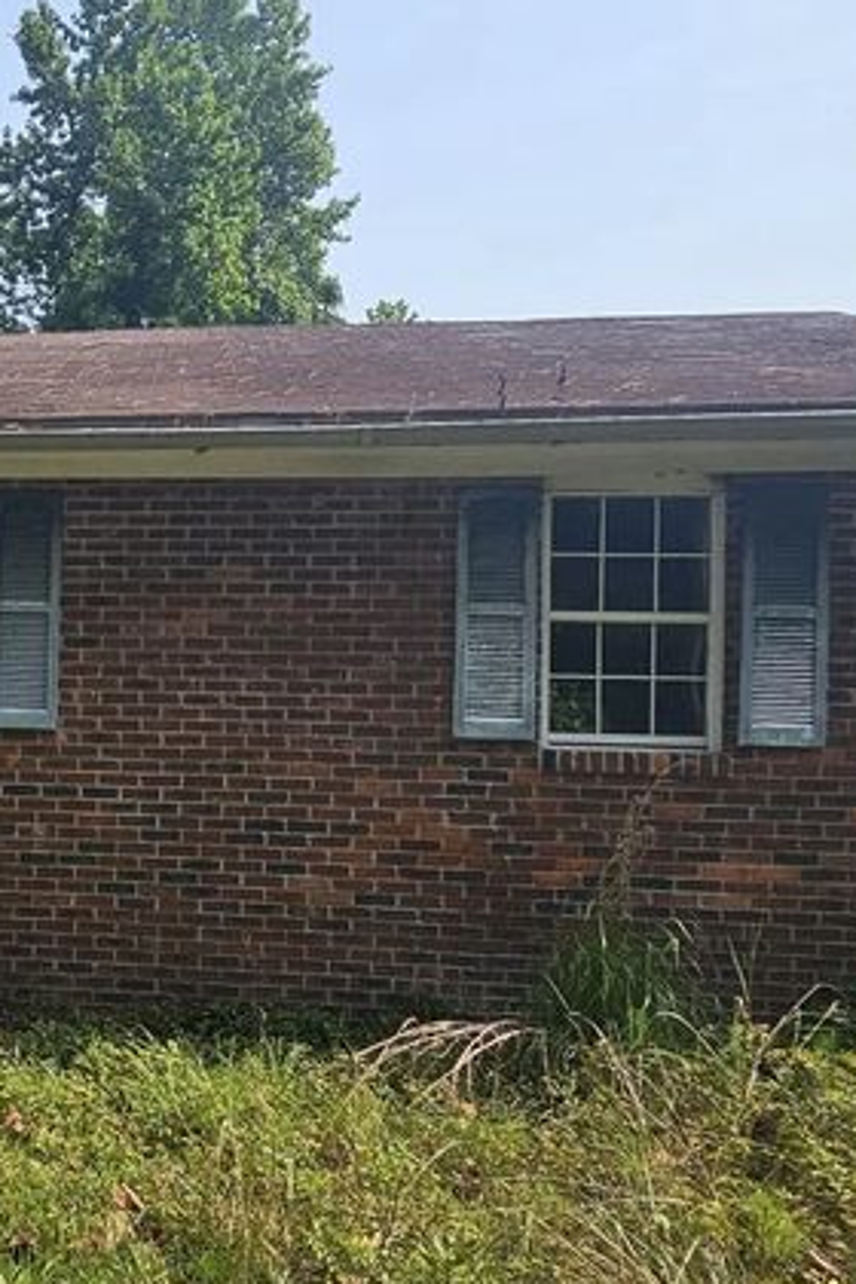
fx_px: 1177
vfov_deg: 57.2
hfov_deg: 35.5
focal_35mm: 33
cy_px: 660
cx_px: -31
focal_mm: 2.2
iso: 50
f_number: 2.2
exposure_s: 1/1951
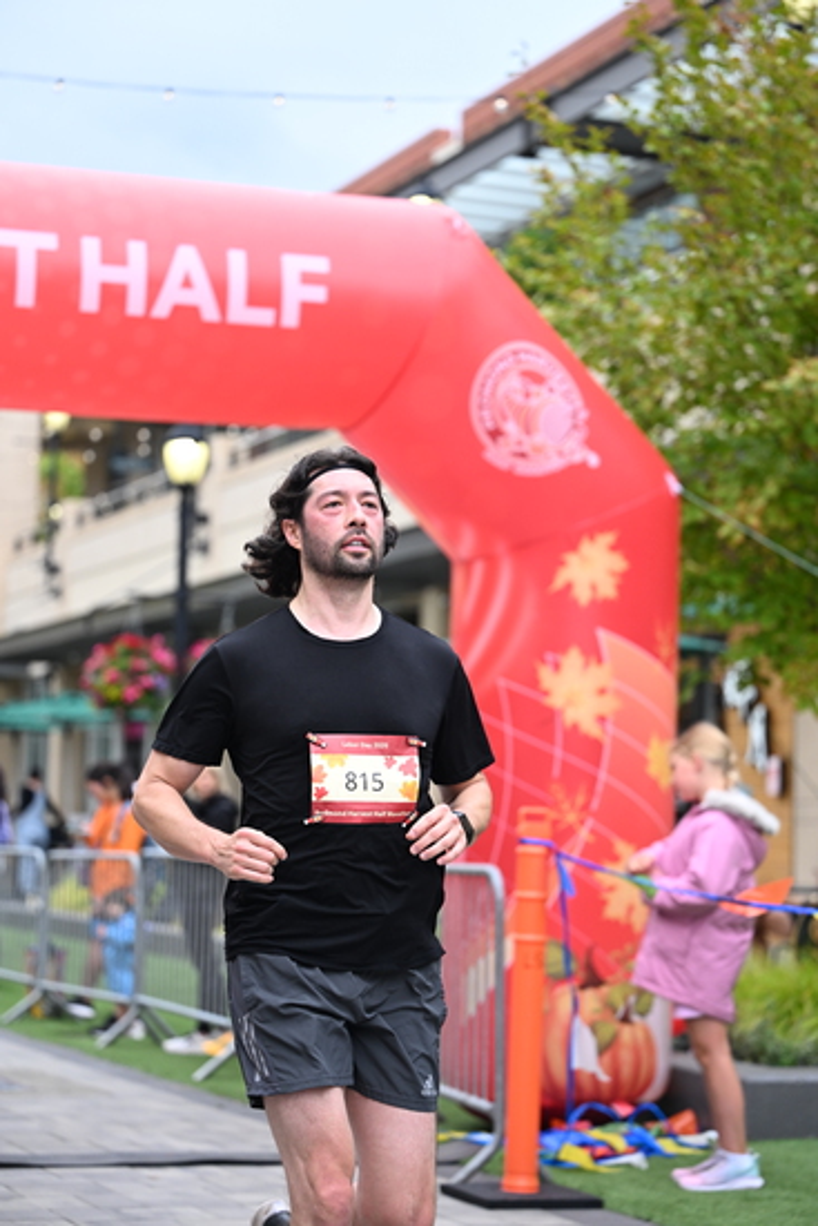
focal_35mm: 83
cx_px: 409
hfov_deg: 16.5
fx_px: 2827
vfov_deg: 24.5
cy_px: 613
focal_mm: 83
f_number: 2.8
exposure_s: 1/2000
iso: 800
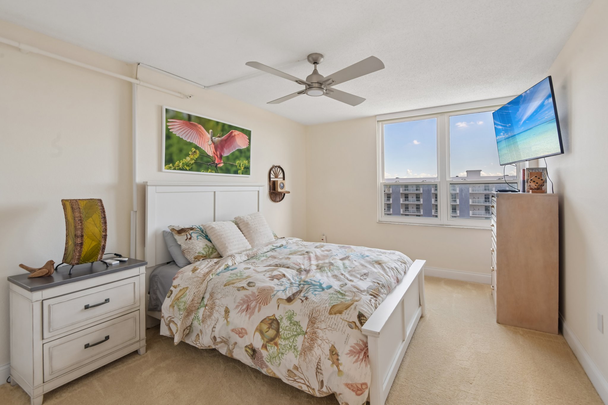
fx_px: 270
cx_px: 304
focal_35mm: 16
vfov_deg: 73.7
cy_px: 202
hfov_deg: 96.7
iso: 400
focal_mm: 16
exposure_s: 1/40
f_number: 8
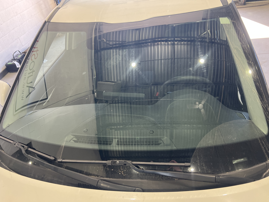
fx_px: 202
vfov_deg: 53.1
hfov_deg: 67.3
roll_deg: +8.5
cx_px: 134
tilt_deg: -37.5
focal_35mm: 26
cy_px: 101
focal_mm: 5.7
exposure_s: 1/120
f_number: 1.5
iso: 100
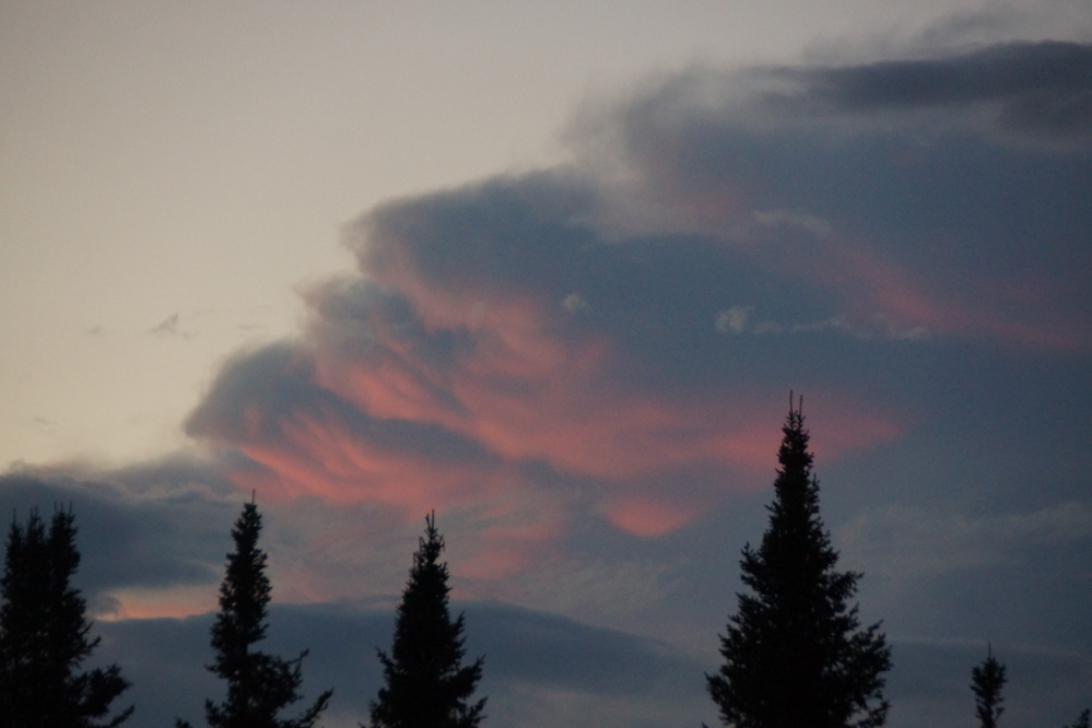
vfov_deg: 5.7
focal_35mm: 240
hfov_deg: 8.6
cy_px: 364
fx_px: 7279
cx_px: 546
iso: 1600
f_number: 6.3
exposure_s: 1/60
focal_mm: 160
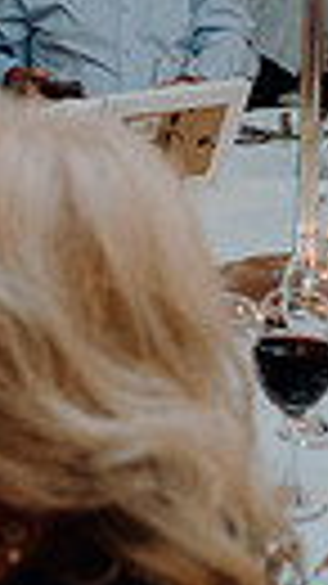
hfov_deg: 10.8
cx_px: 67
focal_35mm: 112
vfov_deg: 18.7
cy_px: 25
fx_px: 1734
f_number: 3.5
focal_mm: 24
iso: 2500
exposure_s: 1/160
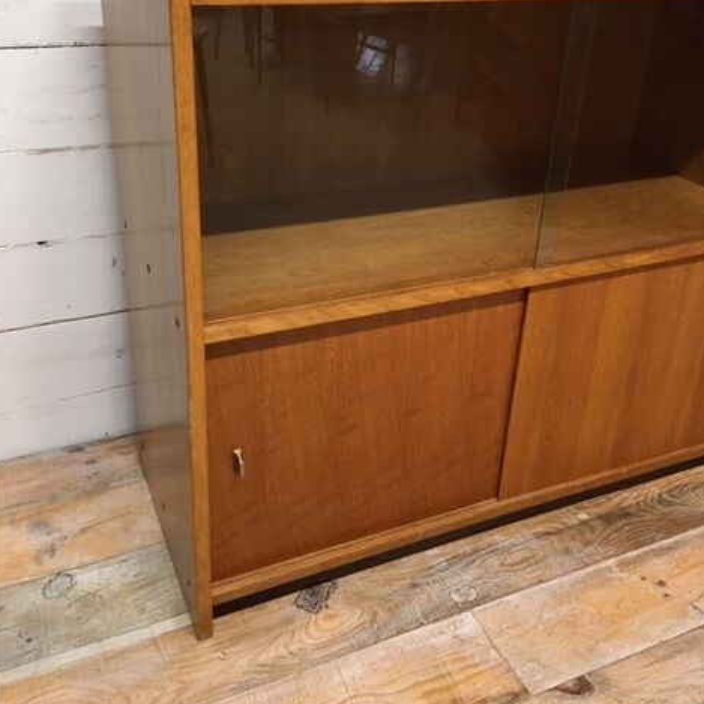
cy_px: 276
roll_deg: -4.2
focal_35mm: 35
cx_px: 353
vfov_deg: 46.9
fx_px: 805
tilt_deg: -23.6
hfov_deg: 47.2
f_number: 2.2
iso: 64
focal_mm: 4.15
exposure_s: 1/17
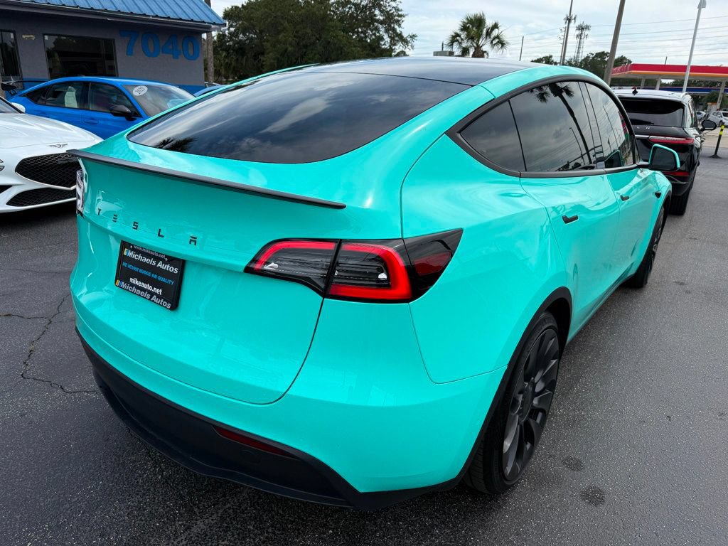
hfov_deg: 71.6
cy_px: 273
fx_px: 505
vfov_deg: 56.8
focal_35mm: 24
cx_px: 364
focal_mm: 6.76
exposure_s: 1/4673
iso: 80
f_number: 1.78
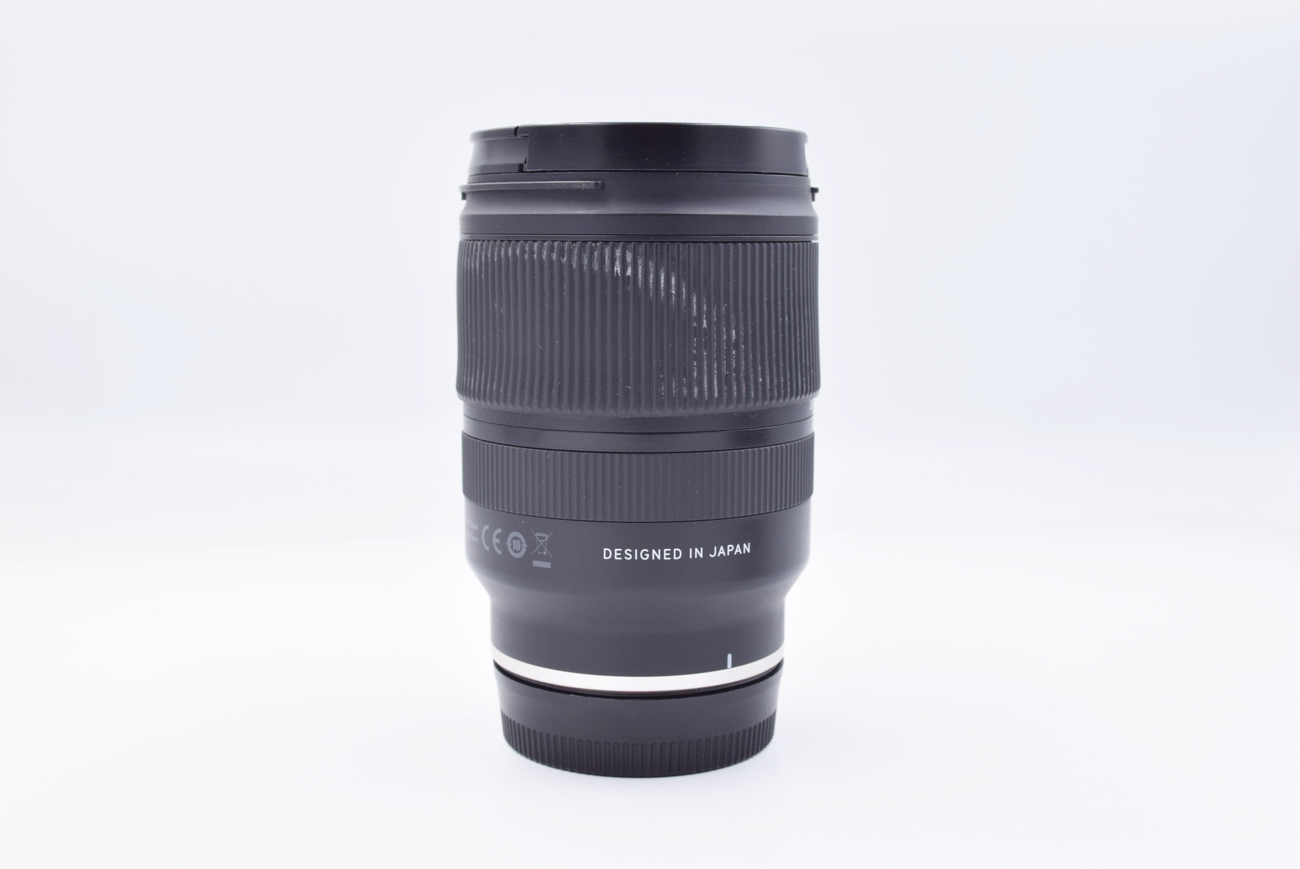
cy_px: 434
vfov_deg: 30.9
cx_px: 650
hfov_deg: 44.9
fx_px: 1572
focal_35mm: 44
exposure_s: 1/125
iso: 400
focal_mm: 29
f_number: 7.1
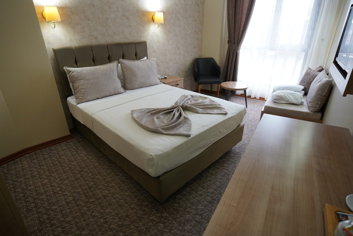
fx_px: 186
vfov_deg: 64.6
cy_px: 118
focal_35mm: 19
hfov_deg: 86.9
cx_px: 176
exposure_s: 1/160
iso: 1600
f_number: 3.2
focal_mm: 19
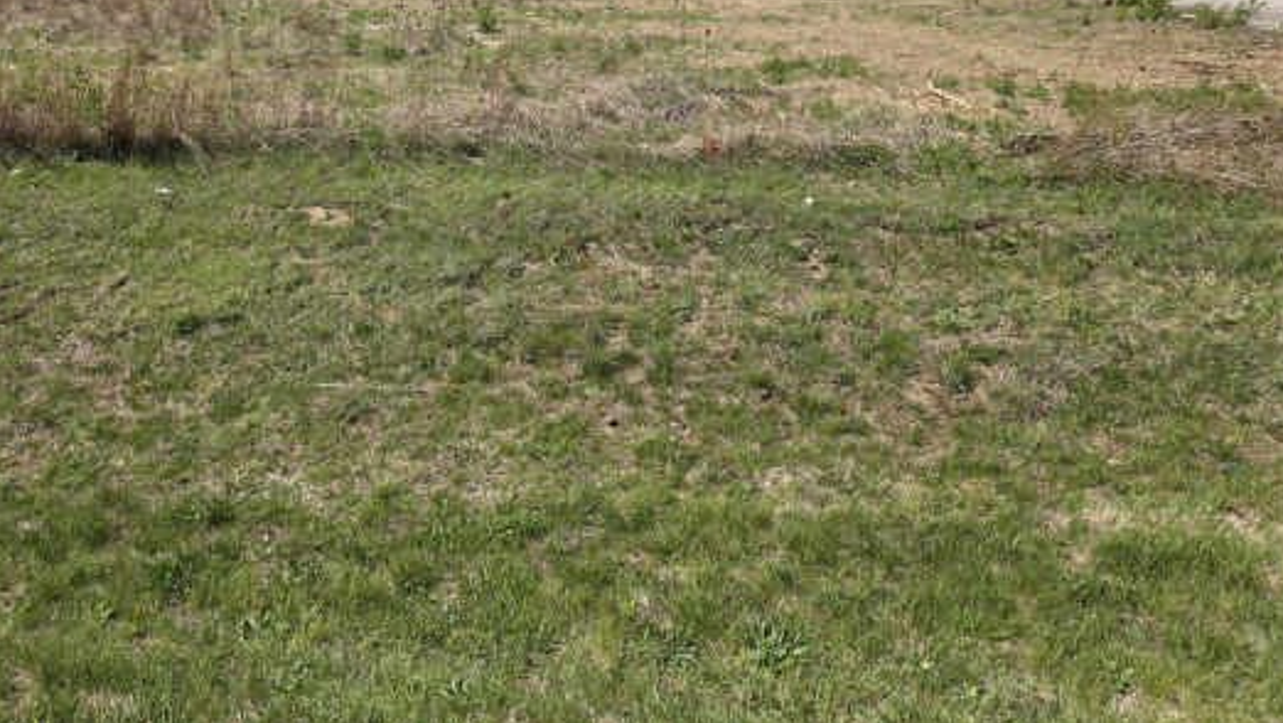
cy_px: 113
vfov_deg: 35.2
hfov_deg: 60.5
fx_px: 1089
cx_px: 520
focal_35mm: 32
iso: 64
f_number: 1.7
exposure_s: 1/7944
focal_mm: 6.25
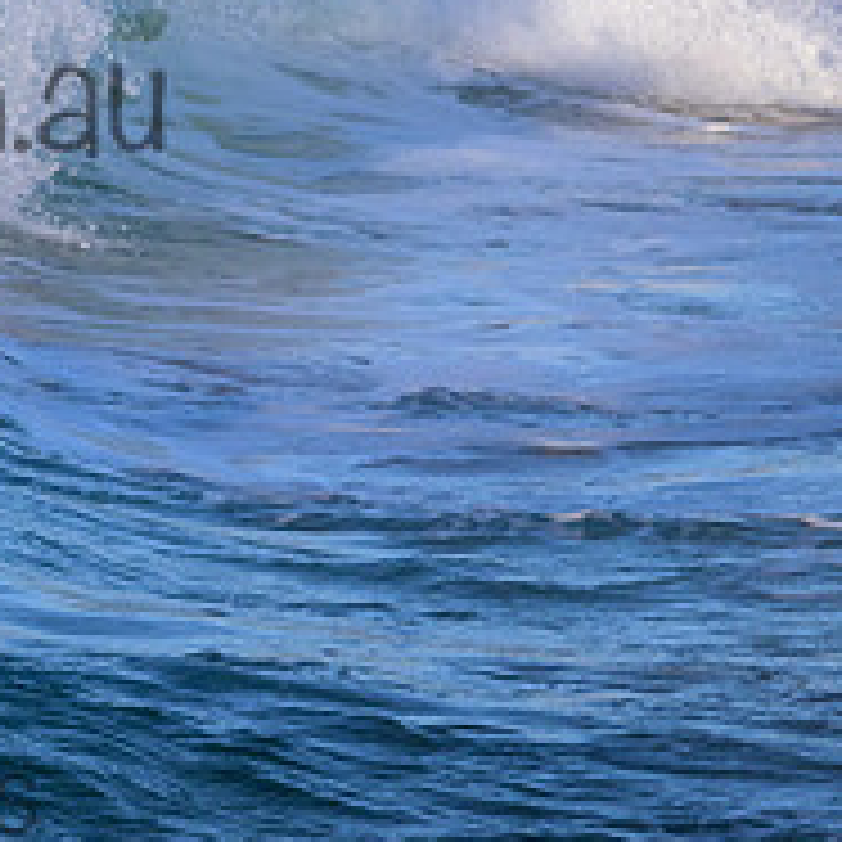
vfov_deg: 1.6
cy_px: 47
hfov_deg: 1.6
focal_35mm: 1109
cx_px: -311
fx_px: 30519
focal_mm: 420
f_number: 10
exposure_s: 1/2000
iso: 2000
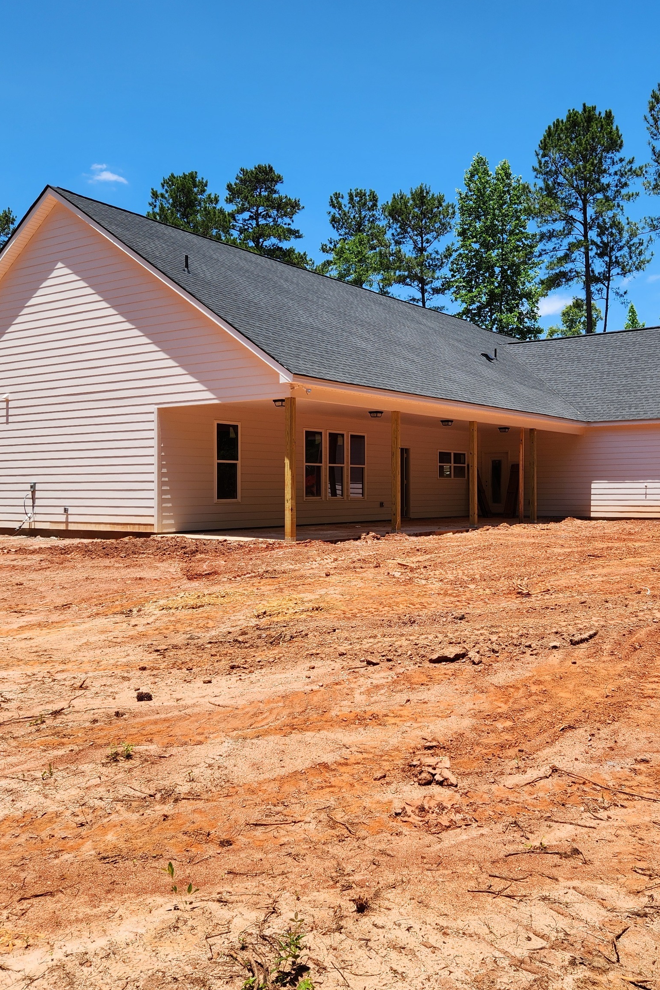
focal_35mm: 32
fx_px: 880
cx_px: 391
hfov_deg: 41.0
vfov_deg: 58.7
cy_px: 495
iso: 20
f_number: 1.8
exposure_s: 1/1546
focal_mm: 5.4
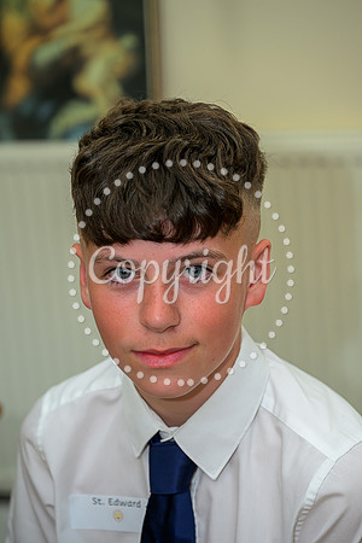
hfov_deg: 13.2
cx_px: 181
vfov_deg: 19.6
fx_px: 1569
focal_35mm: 104
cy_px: 272
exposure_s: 1/125
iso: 320
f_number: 4.5
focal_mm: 104
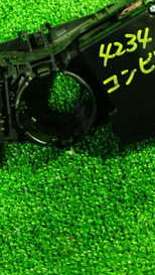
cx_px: 44
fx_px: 663
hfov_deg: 13.3
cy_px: 78
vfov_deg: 23.2
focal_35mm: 91
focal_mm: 6.83
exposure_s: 1/15
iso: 800
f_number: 2.7
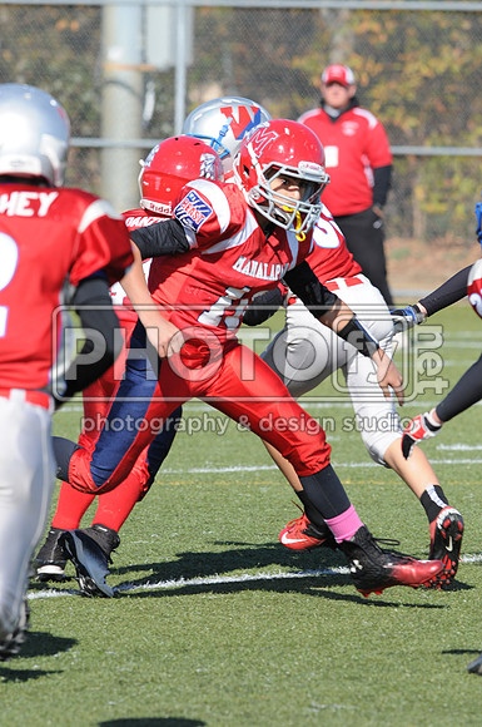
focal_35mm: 450
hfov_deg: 3.0
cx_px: 241
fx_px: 9064
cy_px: 364
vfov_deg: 4.6
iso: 200
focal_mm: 300
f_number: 8
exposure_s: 1/500
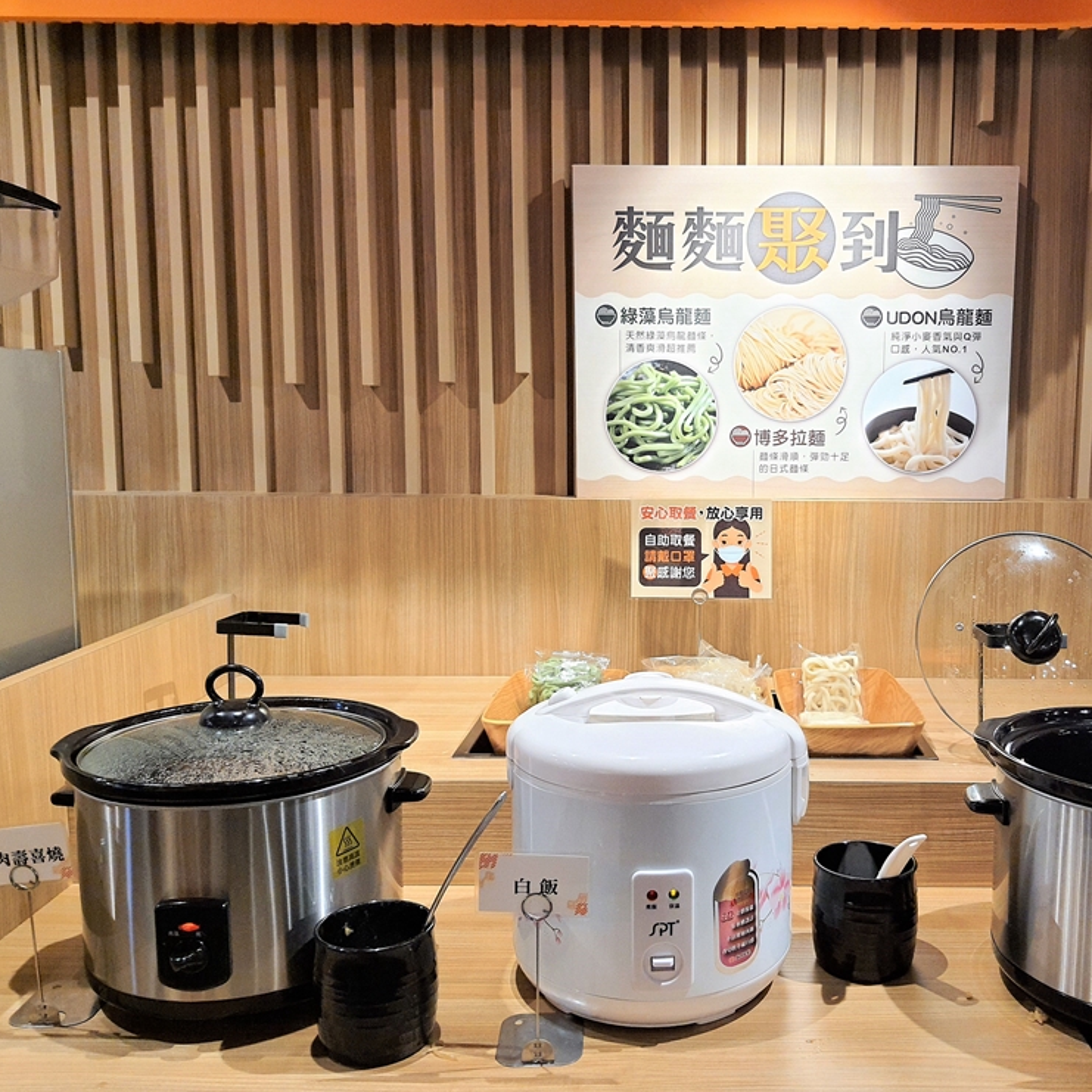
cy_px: 544
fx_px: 1106
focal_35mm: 31
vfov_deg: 52.5
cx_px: 690
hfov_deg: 51.9
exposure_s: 1/120
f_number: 1.7
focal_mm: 4.32
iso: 160
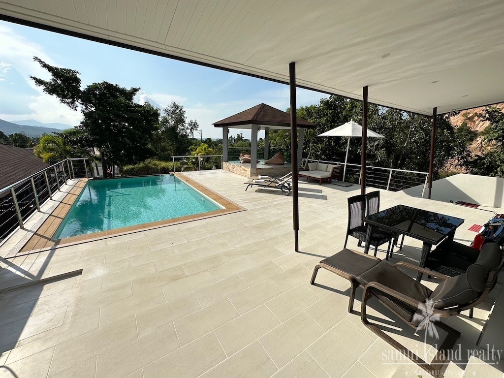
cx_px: 252
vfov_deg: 85.7
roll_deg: -1.4
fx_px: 204
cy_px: 189
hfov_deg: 102.1
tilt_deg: -14.8
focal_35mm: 14
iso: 50
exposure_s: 1/3125
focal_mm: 2.22
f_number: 2.2
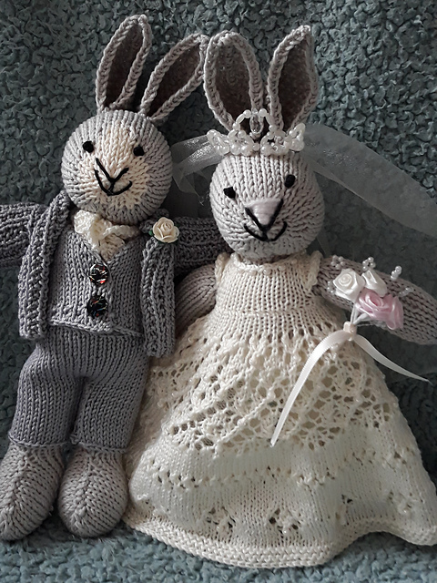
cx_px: 218
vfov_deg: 65.3
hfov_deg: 51.4
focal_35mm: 27
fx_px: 454
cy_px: 292
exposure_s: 1/25
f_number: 1.7
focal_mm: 3.71
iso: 200
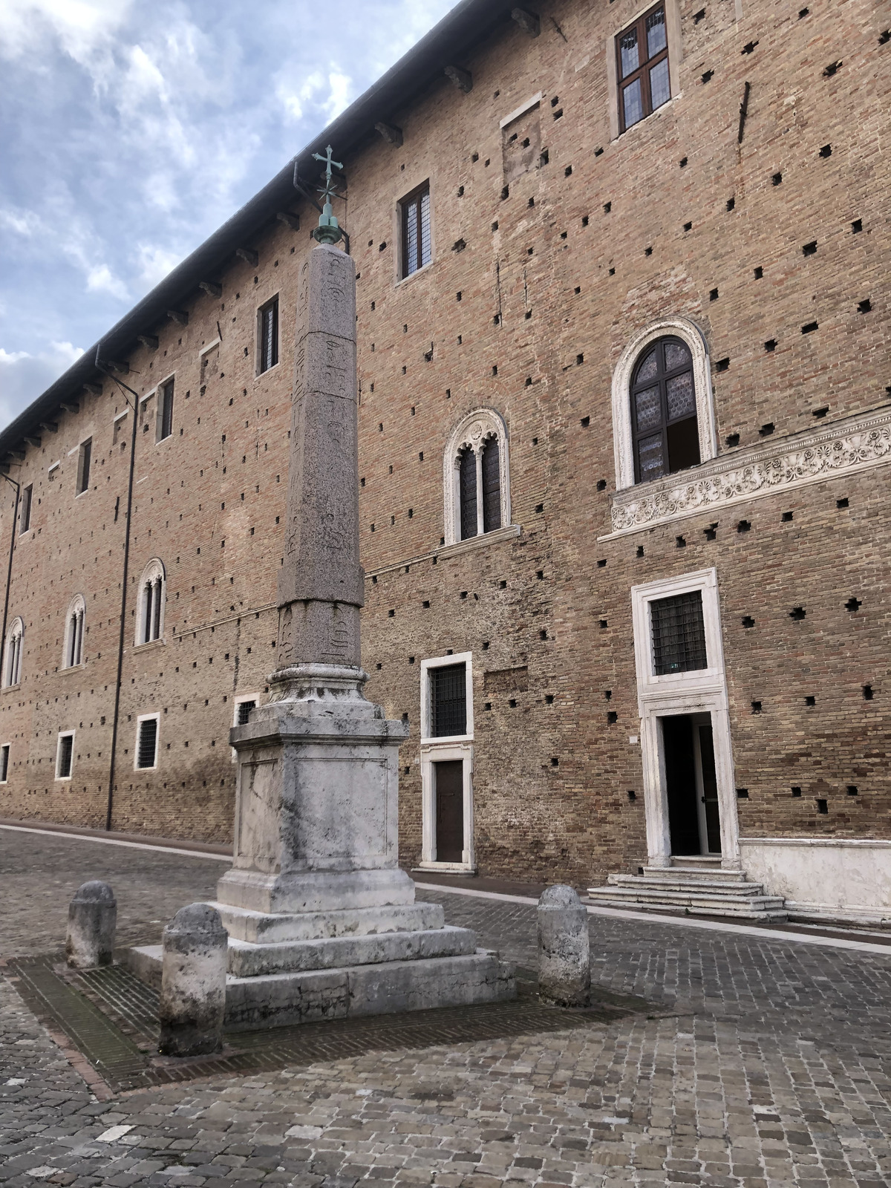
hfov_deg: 49.7
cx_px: 446
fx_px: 961
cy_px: 594
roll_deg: +0.5
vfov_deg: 63.4
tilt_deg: +13.3
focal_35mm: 28
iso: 20
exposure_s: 1/384
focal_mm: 4
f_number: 1.8
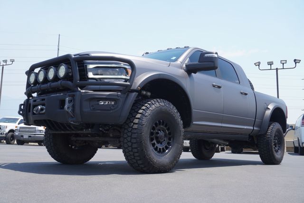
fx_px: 304
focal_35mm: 36
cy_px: 102
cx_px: 152
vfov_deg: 36.9
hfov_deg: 53.1
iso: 100
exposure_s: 1/200
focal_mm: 24
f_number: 8
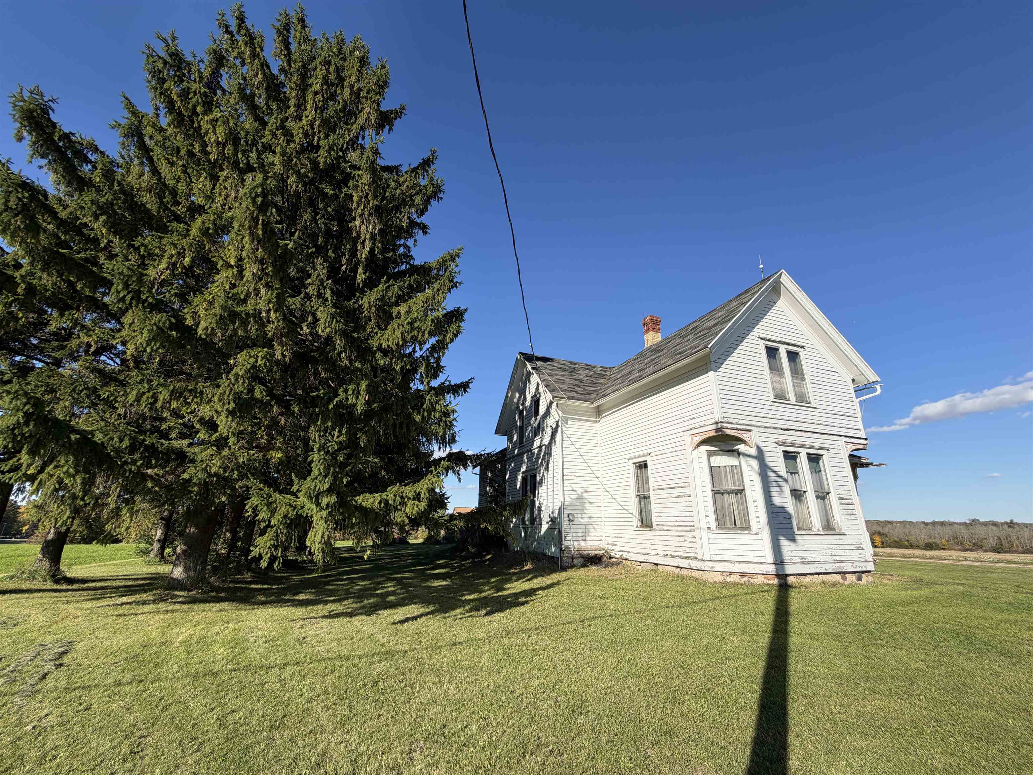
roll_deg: -0.6
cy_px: 388
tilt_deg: +18.5
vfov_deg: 85.7
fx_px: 418
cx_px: 516
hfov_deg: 102.1
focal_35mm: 14
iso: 25
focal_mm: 2.22
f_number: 2.2
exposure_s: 1/770
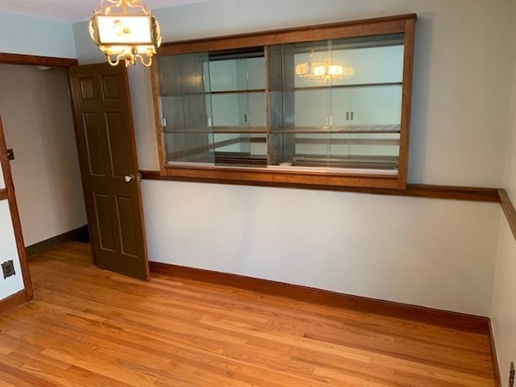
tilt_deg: -13.2
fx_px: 388
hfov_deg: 67.3
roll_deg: +2.9
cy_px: 194
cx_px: 258
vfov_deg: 53.1
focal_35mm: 26
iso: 250
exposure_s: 1/60
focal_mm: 4.25
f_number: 1.8
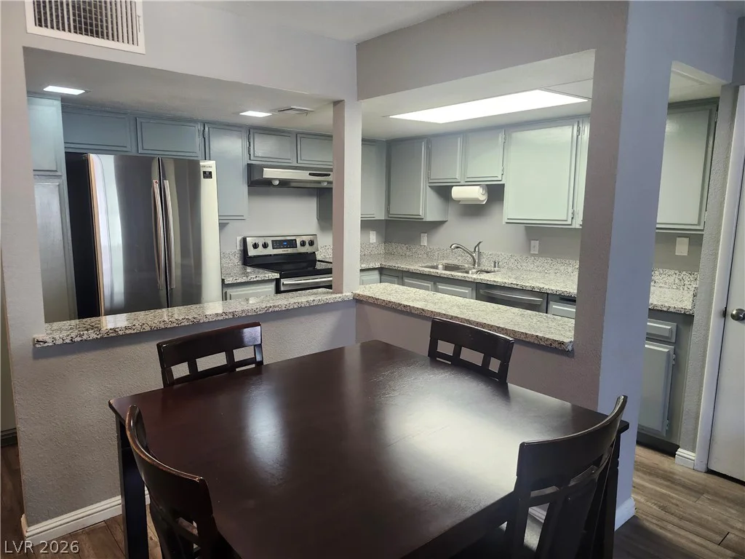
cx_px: 372
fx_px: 495
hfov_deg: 73.9
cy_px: 280
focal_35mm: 23
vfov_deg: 58.9
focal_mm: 5.54
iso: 250
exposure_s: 1/120
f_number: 1.8
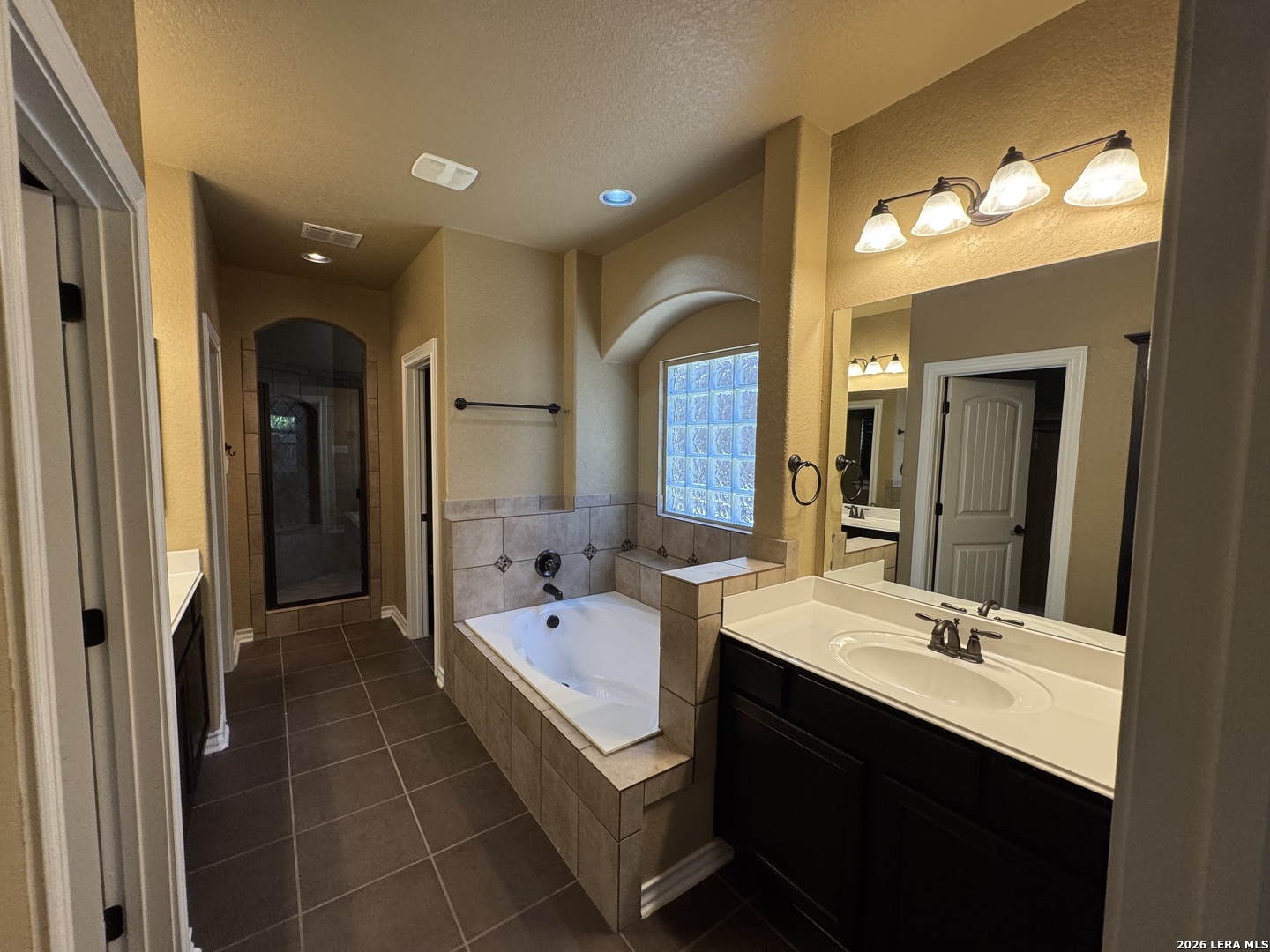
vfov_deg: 85.7
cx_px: 635
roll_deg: -1.2
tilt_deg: -3.8
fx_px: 514
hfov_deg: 102.1
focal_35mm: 14
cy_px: 476
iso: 200
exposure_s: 1/120
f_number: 2.2
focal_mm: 2.22
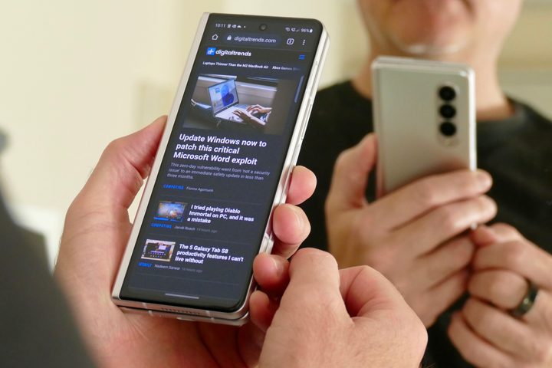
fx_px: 1533
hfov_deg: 20.4
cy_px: 184
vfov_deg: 13.7
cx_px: 276
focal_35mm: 100
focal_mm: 36.53
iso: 1250
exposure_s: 1/80
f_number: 4
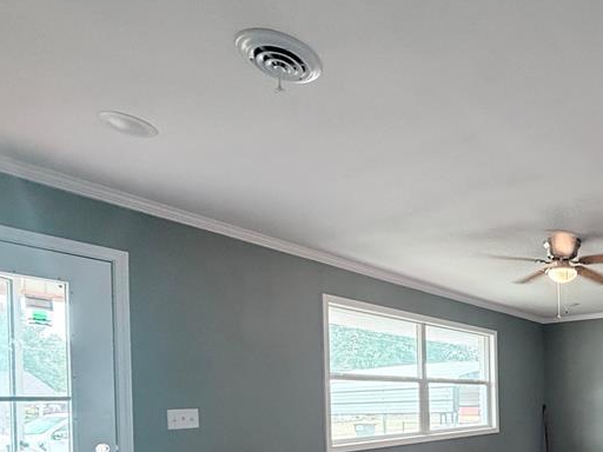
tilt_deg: -1.3
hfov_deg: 53.8
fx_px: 488
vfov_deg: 45.1
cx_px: 563
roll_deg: +0.8
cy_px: 407
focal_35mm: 28
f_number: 2.2
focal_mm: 2.22
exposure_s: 1/79
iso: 320
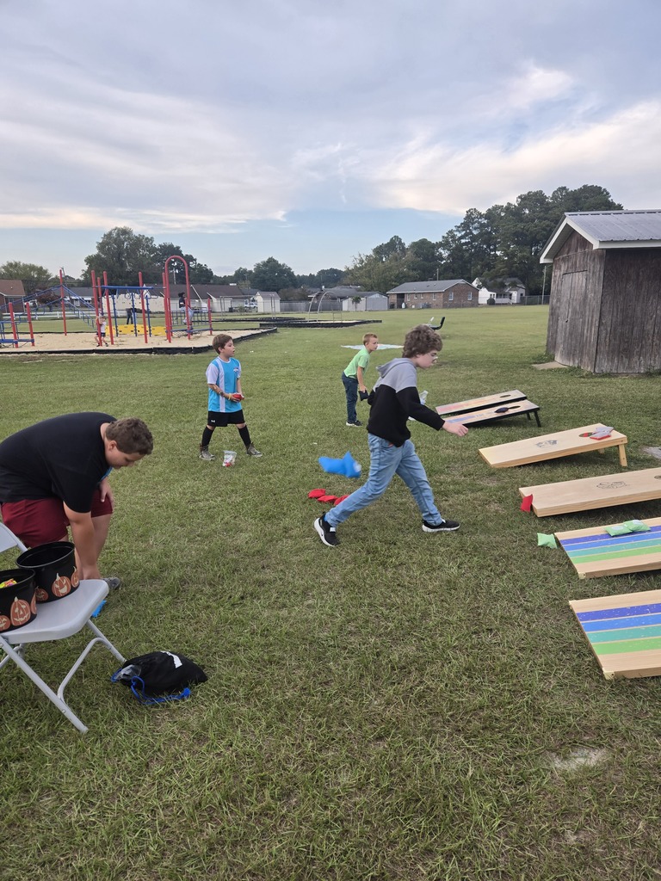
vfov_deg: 73.9
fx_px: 586
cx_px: 330
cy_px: 440
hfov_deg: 58.9
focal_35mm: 23
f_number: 1.8
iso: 32
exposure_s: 1/180
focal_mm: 5.4
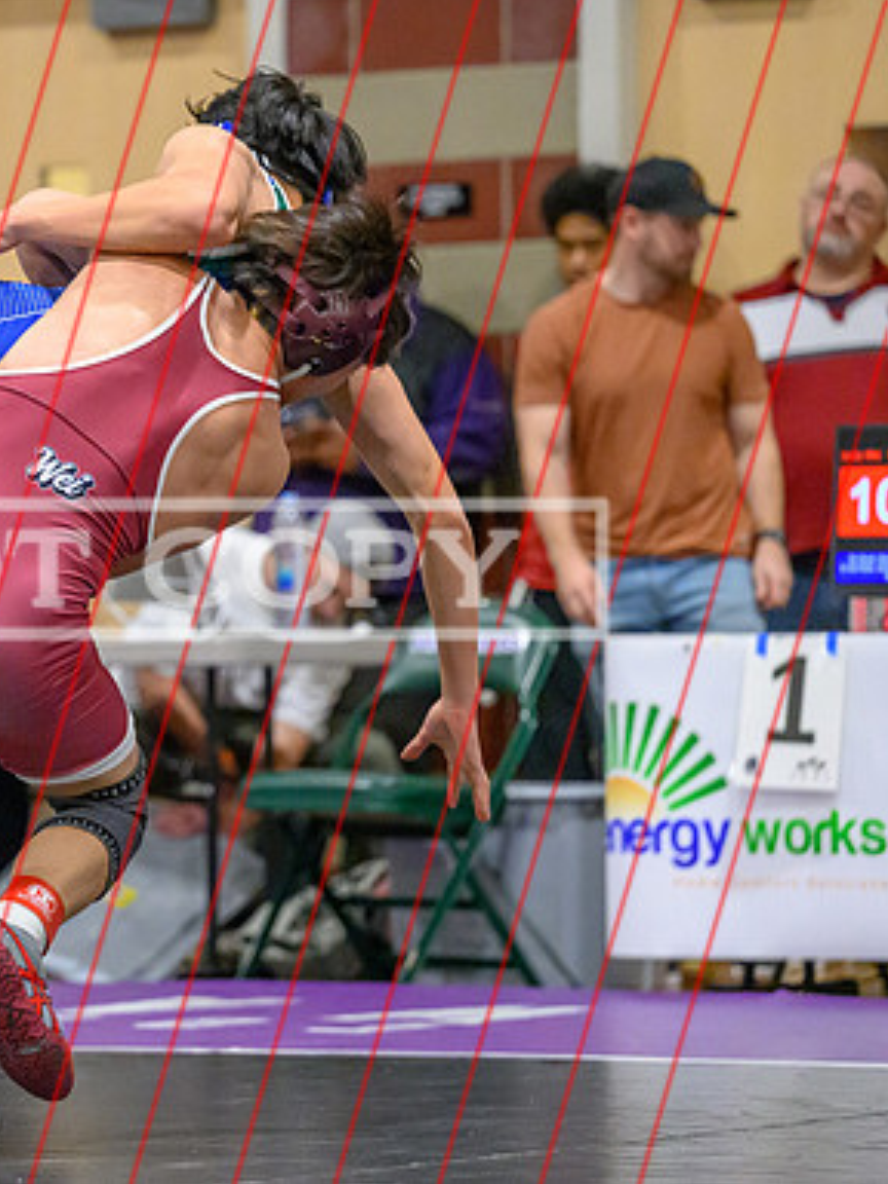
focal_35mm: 220
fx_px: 7525
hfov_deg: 6.7
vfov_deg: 9.0
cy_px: 593
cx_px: 62
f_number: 2.8
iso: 11400
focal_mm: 140
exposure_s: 1/800
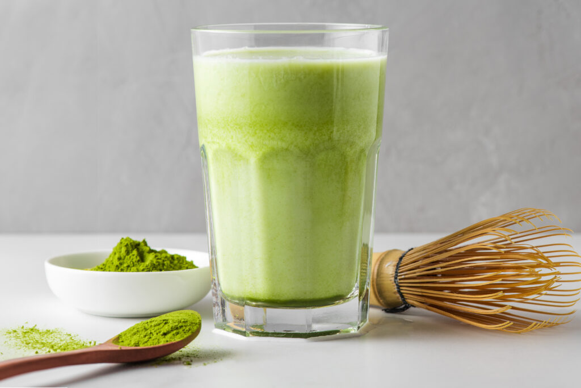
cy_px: 194
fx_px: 1453
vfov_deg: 15.2
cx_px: 290
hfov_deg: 22.6
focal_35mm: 90
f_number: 10
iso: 100
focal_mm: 90
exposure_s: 1/125
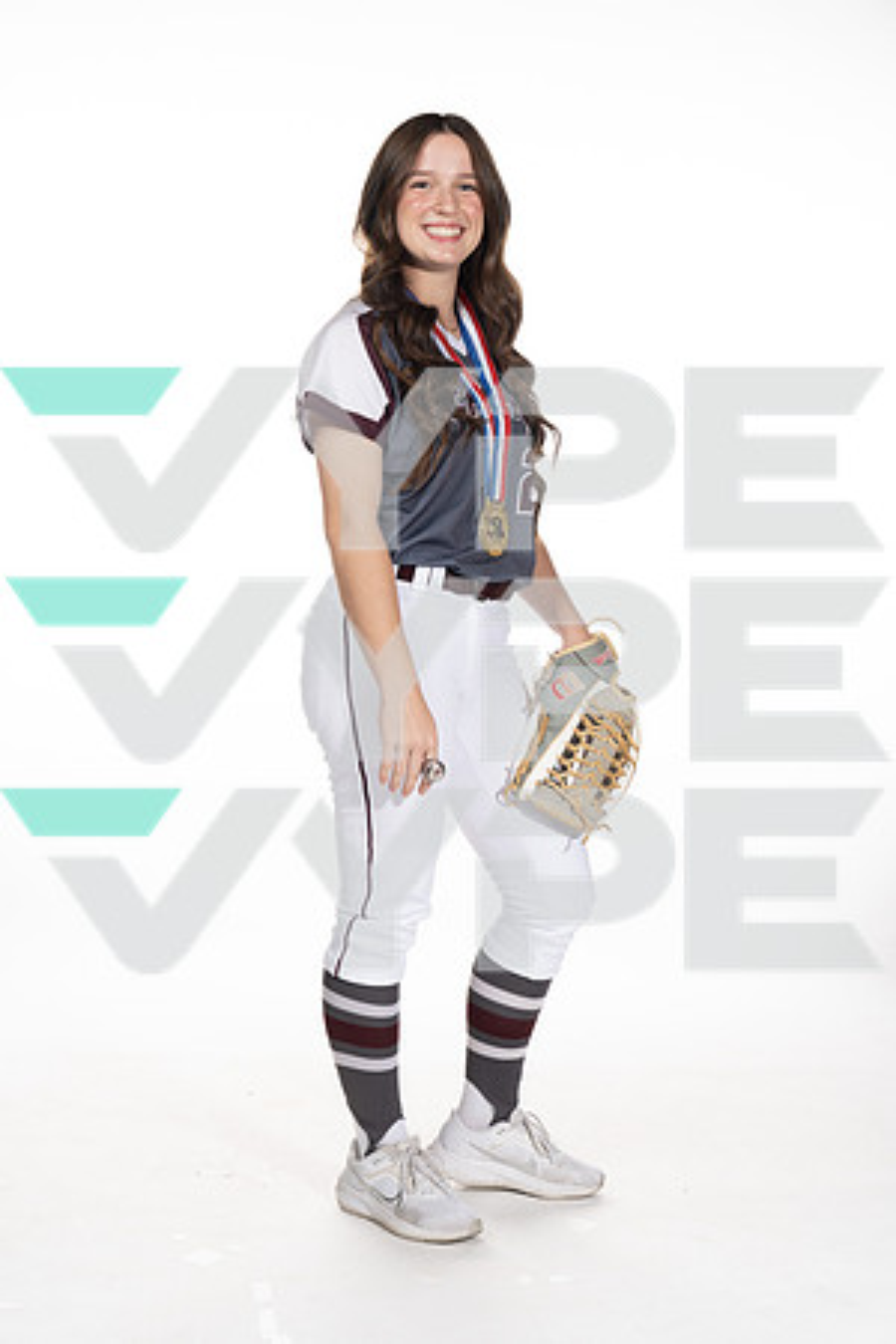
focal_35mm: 50
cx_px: 448
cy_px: 672
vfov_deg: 39.6
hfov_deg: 27.0
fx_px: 1867
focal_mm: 50
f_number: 6.3
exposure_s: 1/250
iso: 400
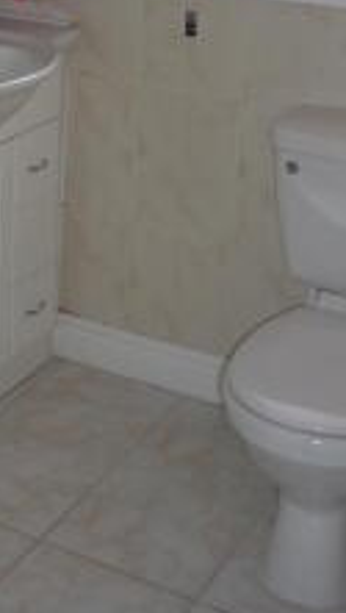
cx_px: 47
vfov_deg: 28.8
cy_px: 96
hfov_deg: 16.9
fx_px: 1153
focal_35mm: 71
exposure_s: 1/30
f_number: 2.8
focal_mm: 5.5
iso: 100
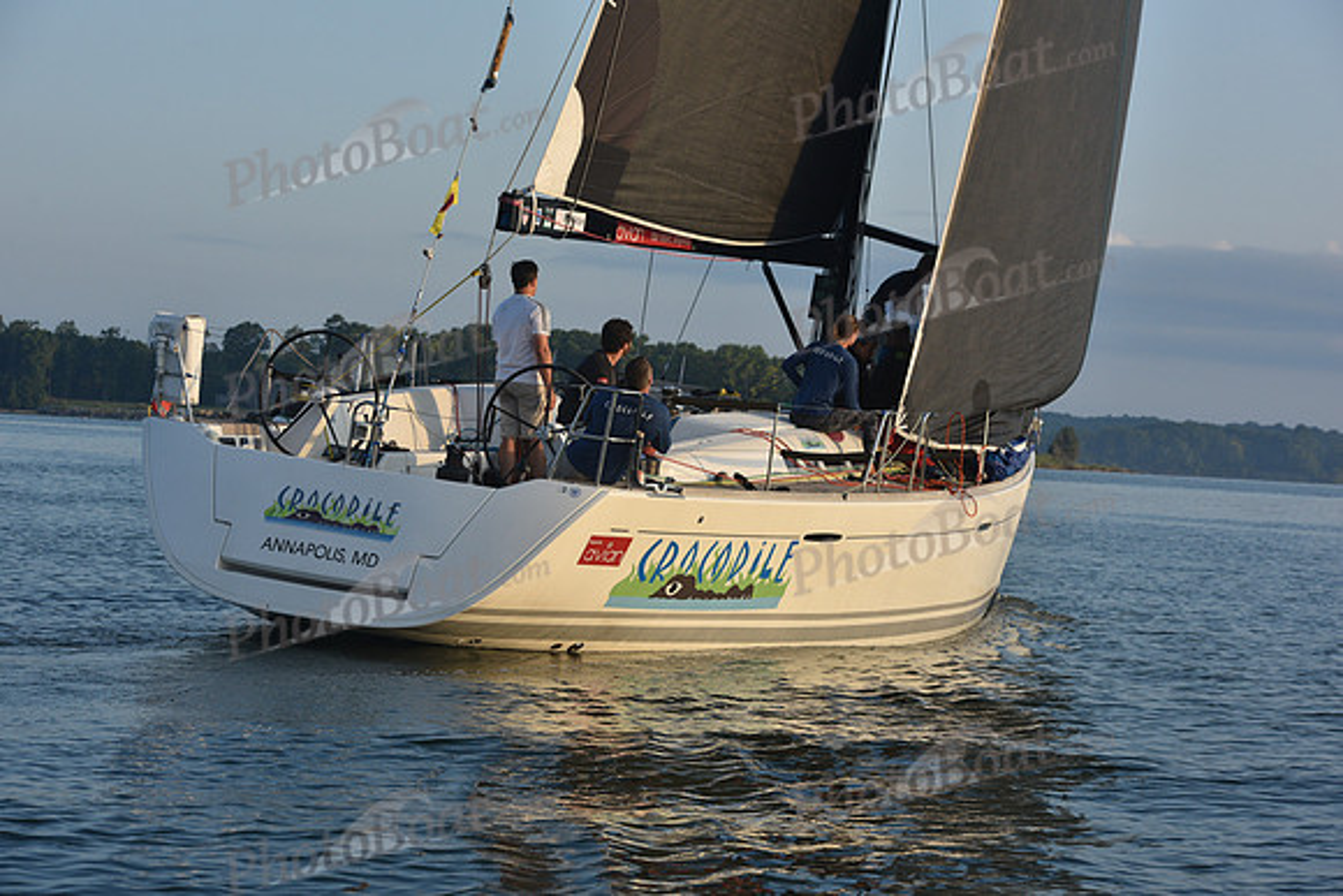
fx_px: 3731
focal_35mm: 100
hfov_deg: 20.4
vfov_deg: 13.7
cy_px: 448
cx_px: 672
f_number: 7.1
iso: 320
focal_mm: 100
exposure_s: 1/800
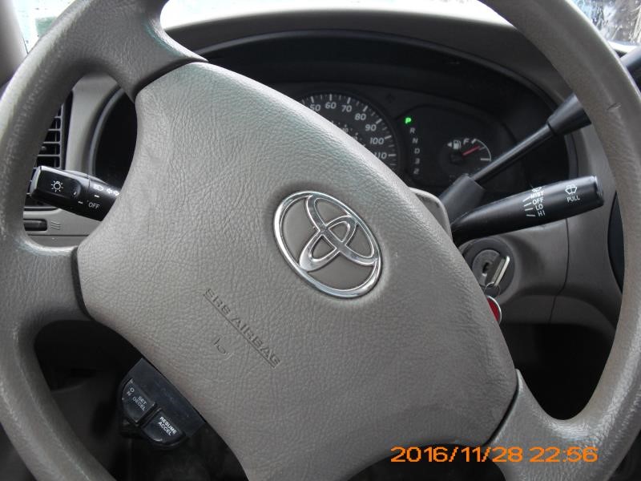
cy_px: 240
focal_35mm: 36
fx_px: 667
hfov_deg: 51.4
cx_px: 320
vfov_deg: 39.7
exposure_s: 1/40
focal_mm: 6.3
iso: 200
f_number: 3.1
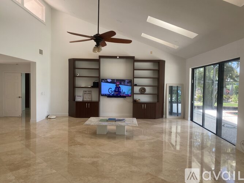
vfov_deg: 53.0
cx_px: 122
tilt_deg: -4.0
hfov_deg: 67.3
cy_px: 92
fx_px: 183
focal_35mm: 26
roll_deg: -0.3
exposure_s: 1/122
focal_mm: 4.25
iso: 50
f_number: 1.8
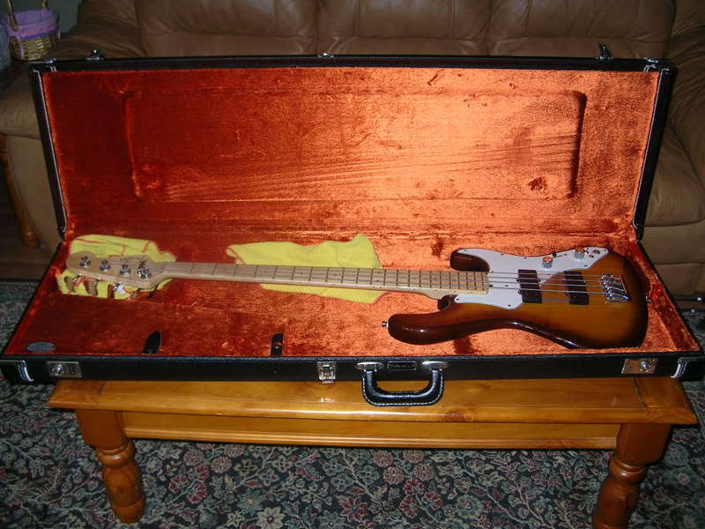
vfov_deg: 39.7
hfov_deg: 51.4
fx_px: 733
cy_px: 264
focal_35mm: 36
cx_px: 352
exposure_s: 1/60.1
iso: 50
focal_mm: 6
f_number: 2.7
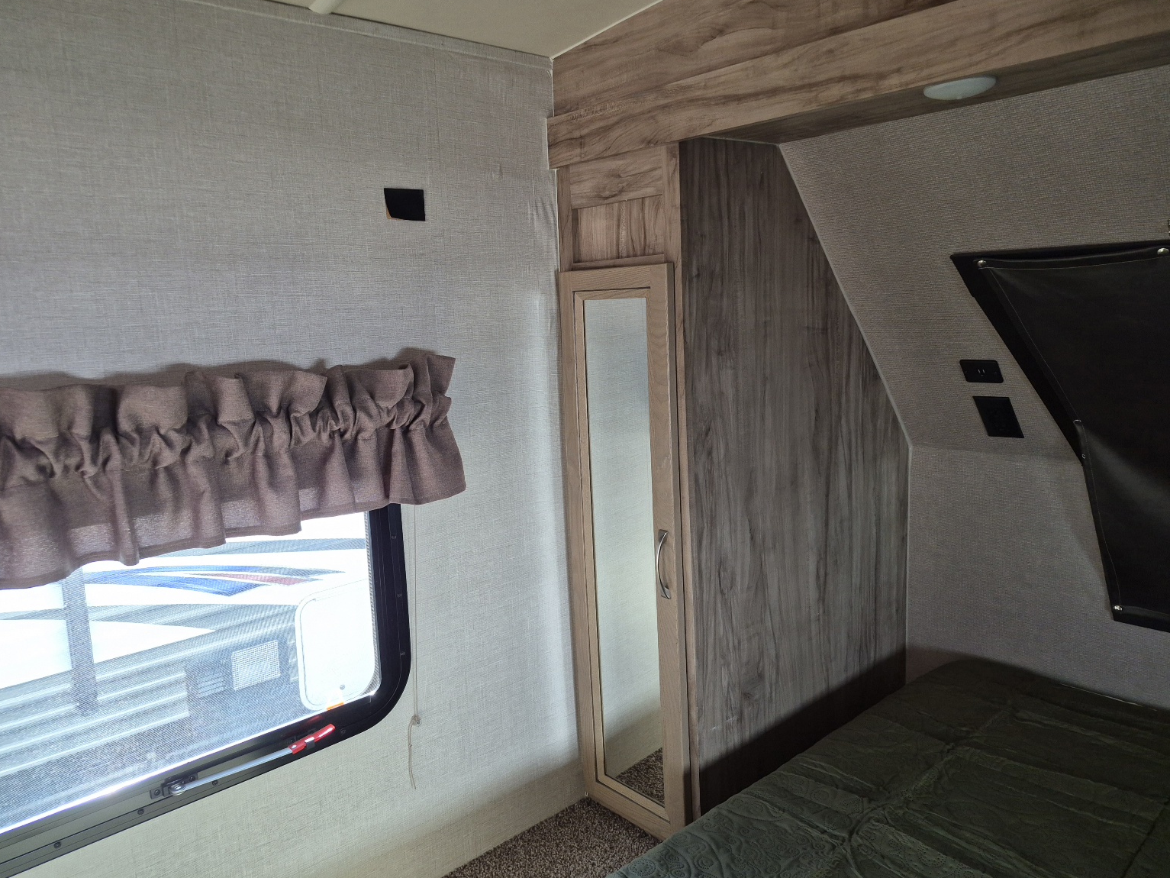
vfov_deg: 56.8
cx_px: 572
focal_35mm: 24
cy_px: 422
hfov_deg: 71.6
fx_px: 811
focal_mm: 5.4
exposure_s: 1/120
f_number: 1.8
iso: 320
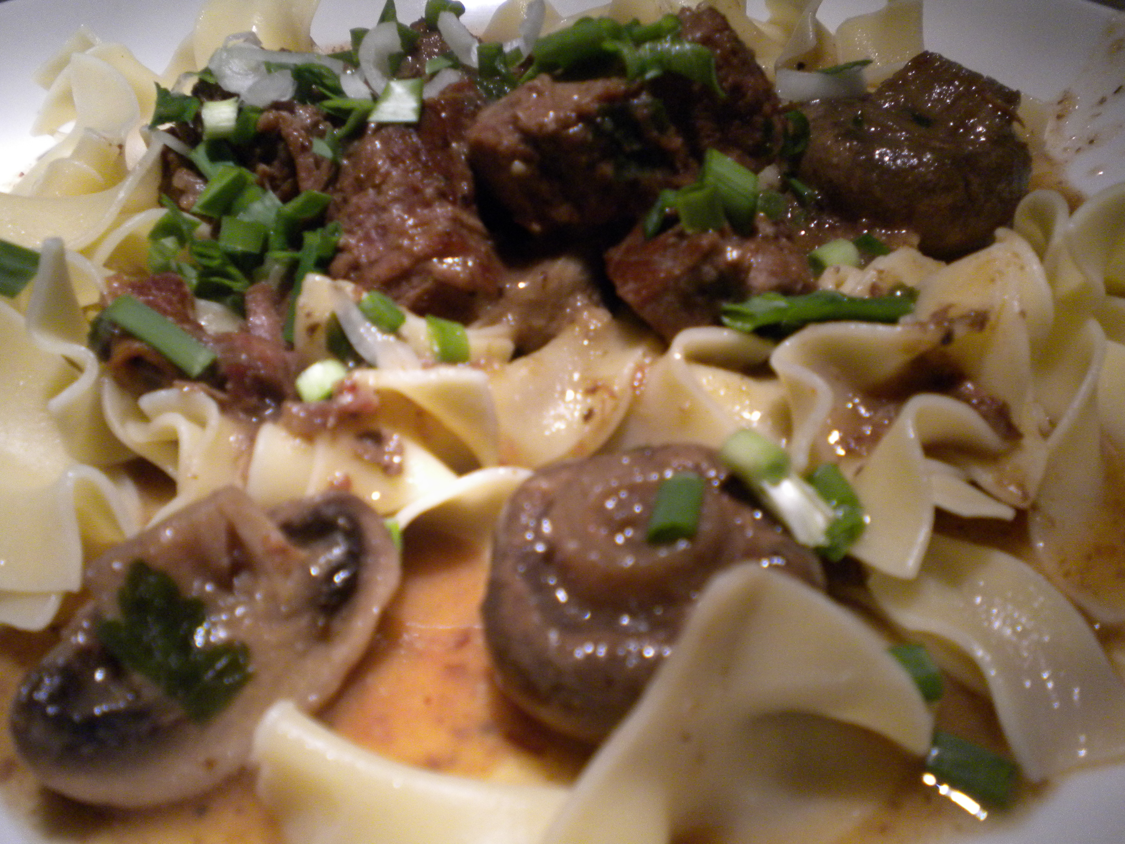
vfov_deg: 40.7
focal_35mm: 35
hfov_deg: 52.6
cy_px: 422
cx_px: 562
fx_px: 1137
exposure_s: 1/60
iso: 349
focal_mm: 6.3
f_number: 3.1
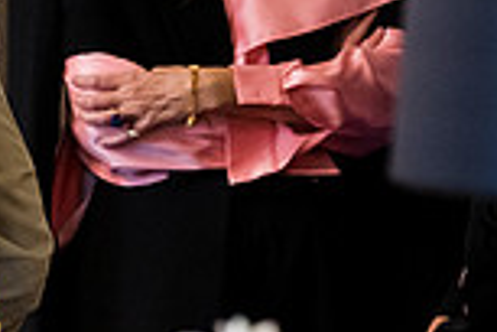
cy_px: 44
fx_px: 5177
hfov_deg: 5.4
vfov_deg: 3.7
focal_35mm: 375
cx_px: -403
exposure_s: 1/160
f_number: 3.2
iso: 2800
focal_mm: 99
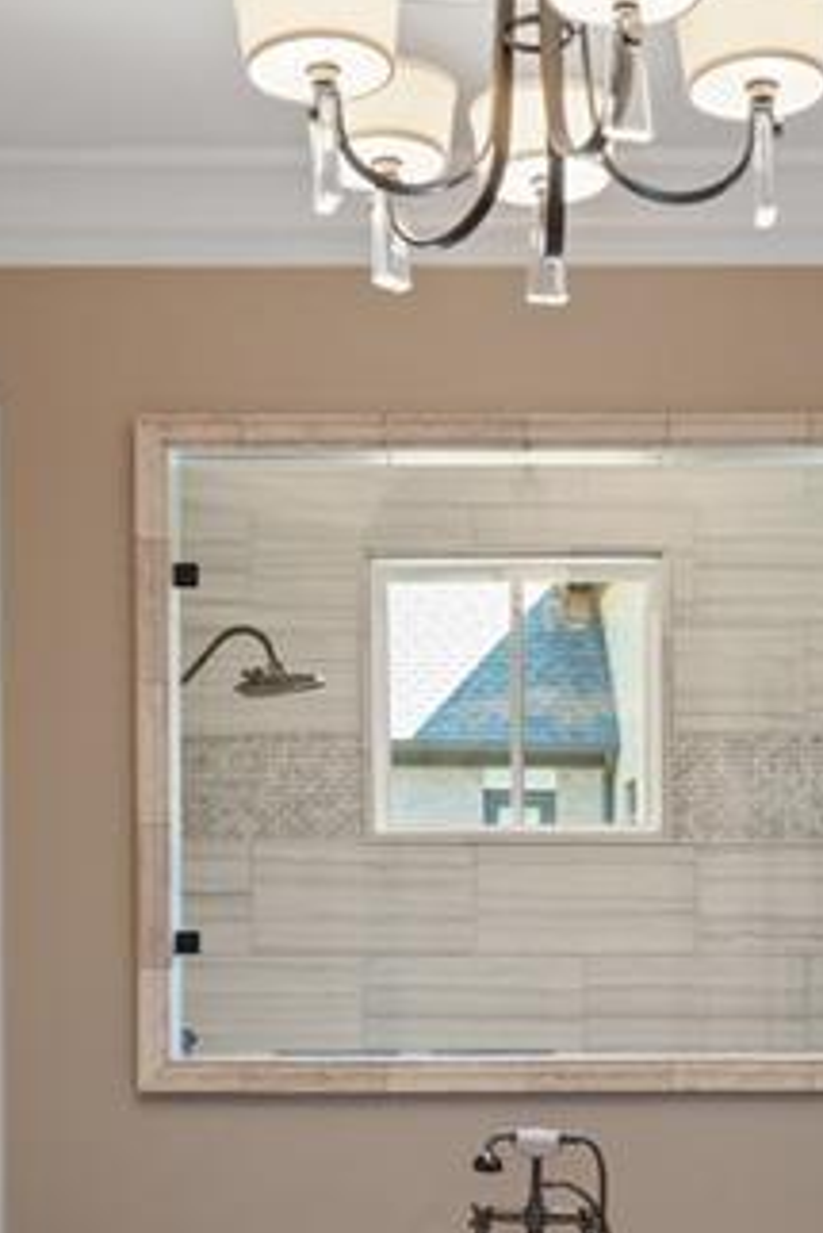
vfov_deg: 31.7
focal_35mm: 62
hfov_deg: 21.9
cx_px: 540
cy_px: 957
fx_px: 2124
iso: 1250
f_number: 6.3
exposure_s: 1/25
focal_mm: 26
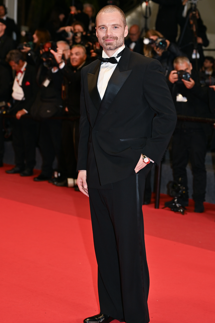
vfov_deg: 24.2
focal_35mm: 84
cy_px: 168
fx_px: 752
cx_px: 119
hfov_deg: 16.3
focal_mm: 73
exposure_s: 1/250
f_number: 3.5
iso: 320
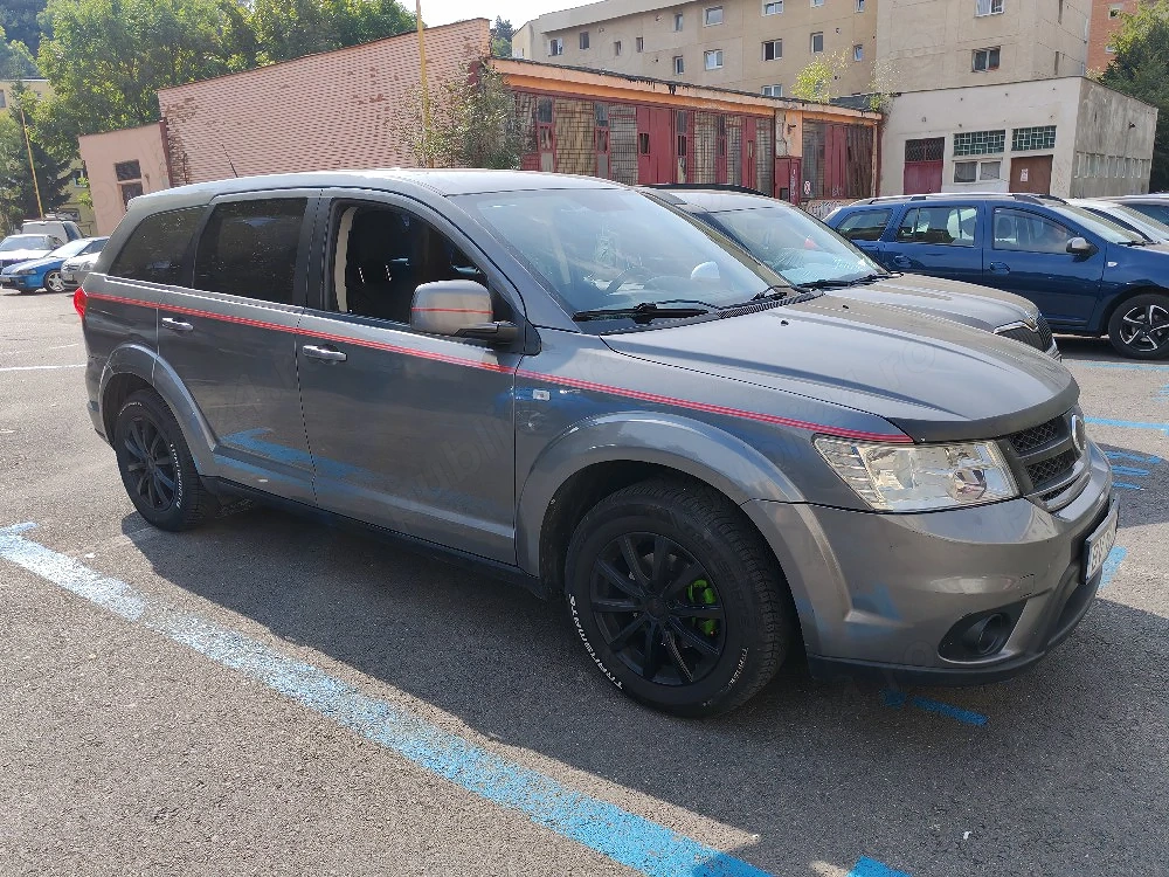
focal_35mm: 27
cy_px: 438
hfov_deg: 65.3
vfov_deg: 51.4
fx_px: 912
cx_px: 584
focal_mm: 5.52
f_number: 1.95
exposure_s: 1/1667
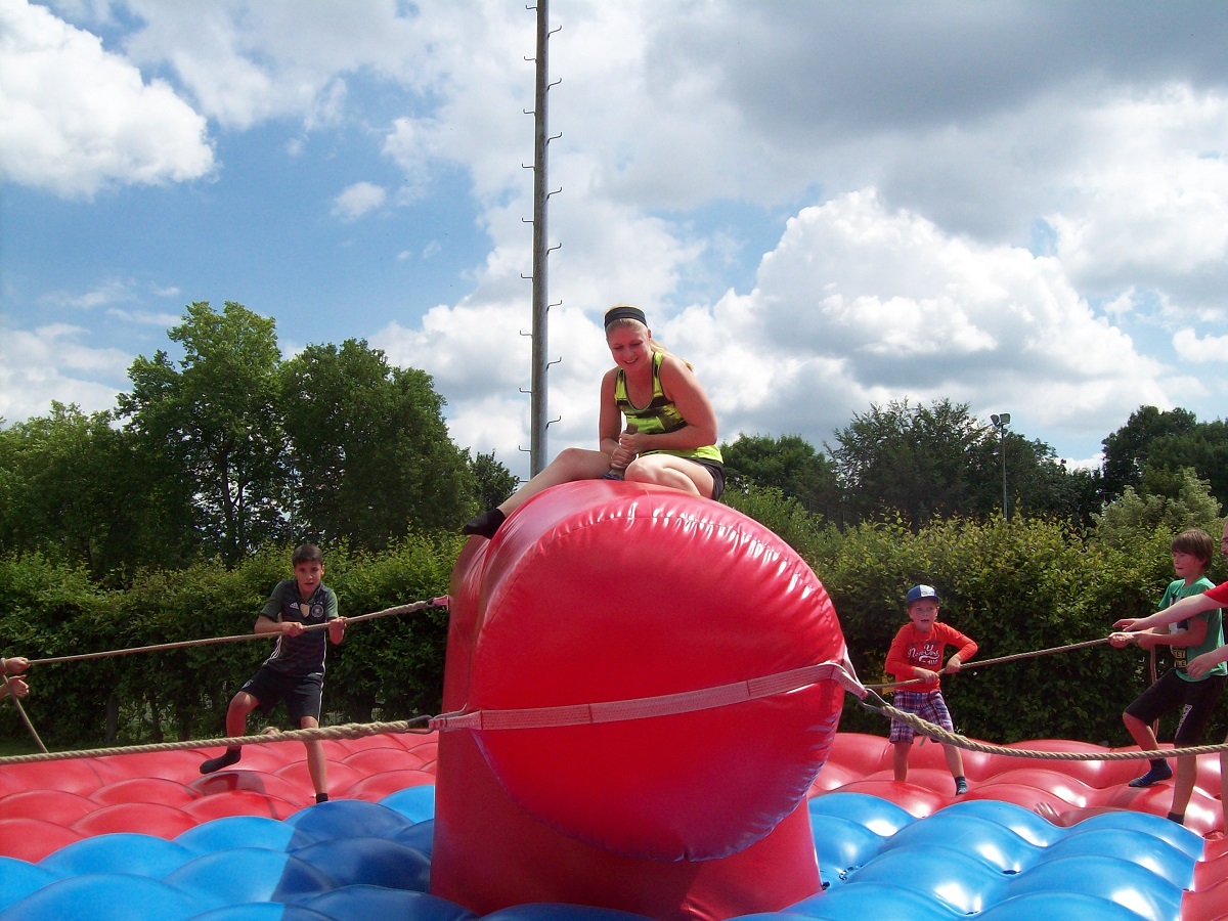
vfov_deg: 39.7
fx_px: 1277
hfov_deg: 51.4
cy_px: 460
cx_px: 614
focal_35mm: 36
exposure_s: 1/637
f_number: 4.8
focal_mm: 6
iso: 80
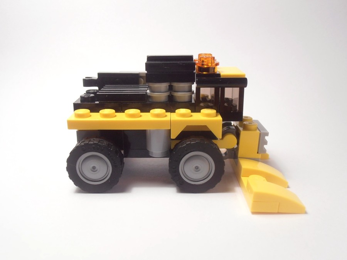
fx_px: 371
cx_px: 174
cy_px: 130
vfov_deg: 38.7
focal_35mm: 37
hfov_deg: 50.1
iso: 80
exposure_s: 1/40
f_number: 3.9
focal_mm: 6.61
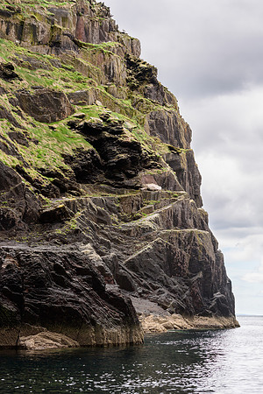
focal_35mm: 70
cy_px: 197
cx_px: 132
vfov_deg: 28.8
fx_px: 767
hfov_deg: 19.5
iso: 200
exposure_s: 1/320
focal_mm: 70
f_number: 8
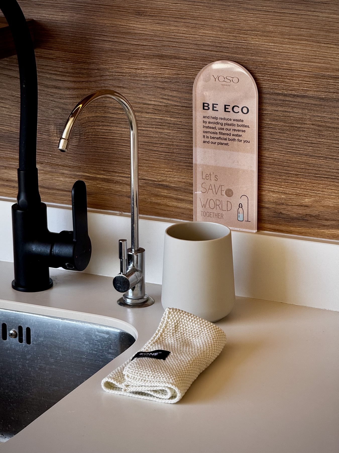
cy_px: 226
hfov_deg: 12.3
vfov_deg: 16.4
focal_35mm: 120
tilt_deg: -17.0
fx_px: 1567
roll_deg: +0.6
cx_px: 170
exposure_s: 1/99
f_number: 2.8
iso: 50
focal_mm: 15.66
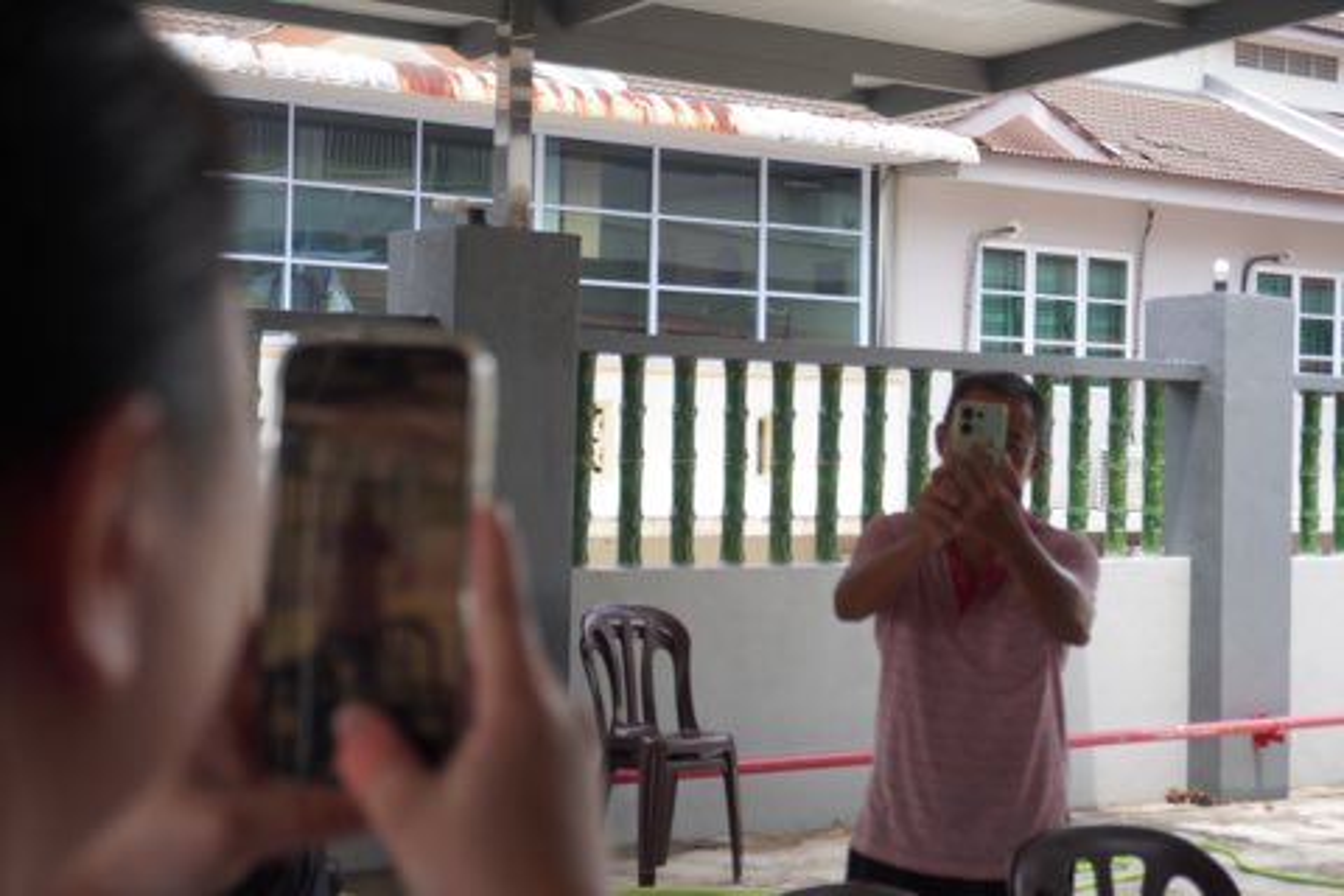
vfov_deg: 23.8
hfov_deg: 35.1
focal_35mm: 57
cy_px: 448
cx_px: 672
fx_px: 2128
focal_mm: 38
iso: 160
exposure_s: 1/160
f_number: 5.6
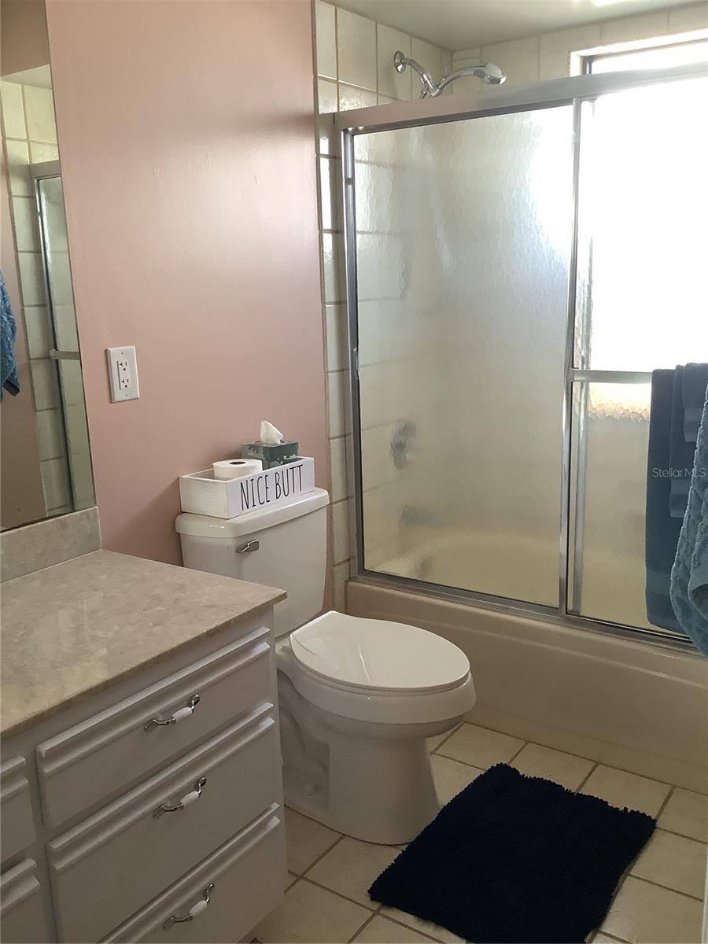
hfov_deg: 45.4
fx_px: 845
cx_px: 354
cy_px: 472
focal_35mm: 31
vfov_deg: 58.4
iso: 125
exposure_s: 1/60
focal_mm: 3.3
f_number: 2.4
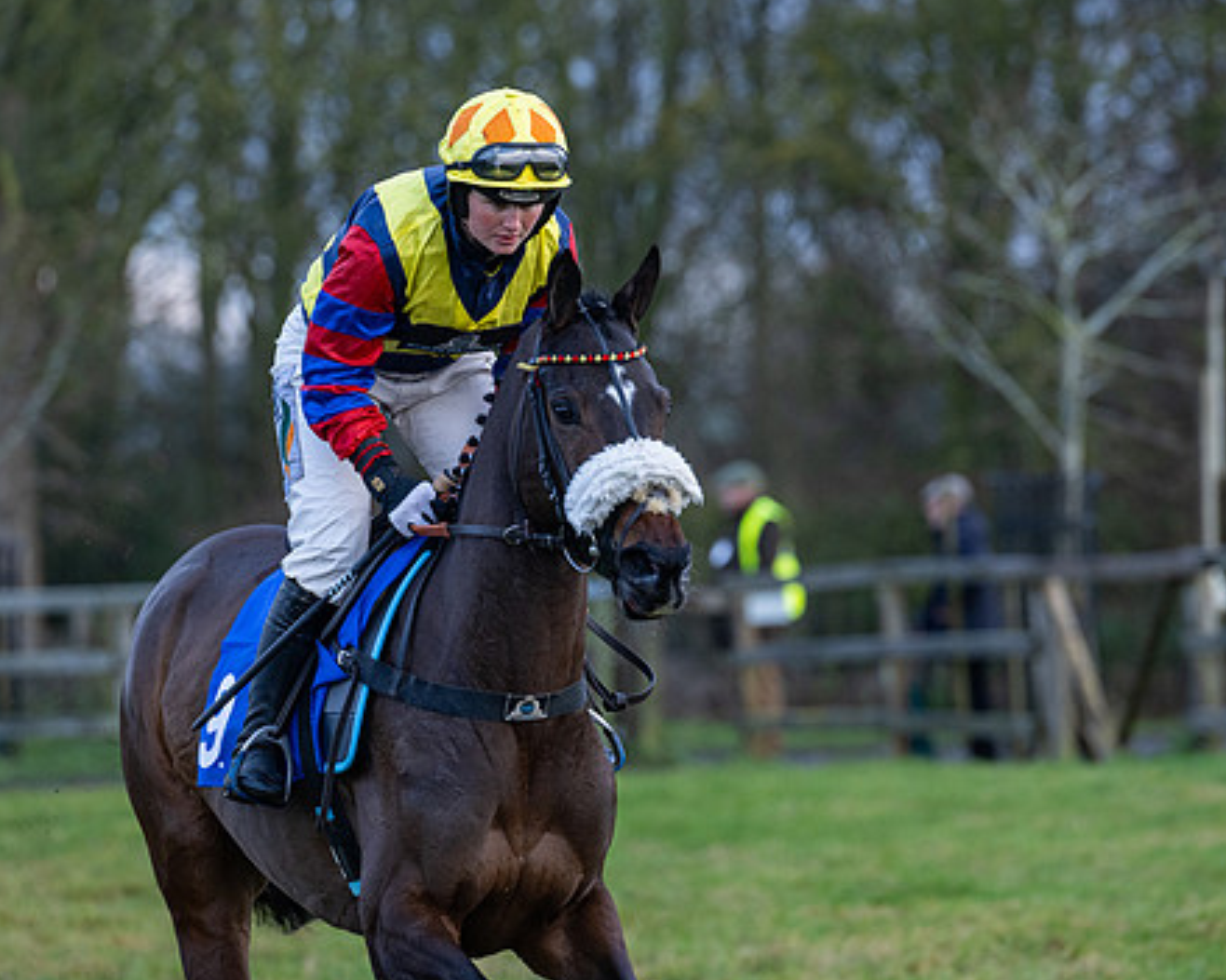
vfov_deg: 5.4
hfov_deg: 6.7
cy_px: 438
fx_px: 10484
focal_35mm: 289
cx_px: 604
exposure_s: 1/500
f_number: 4
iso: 800
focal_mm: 200
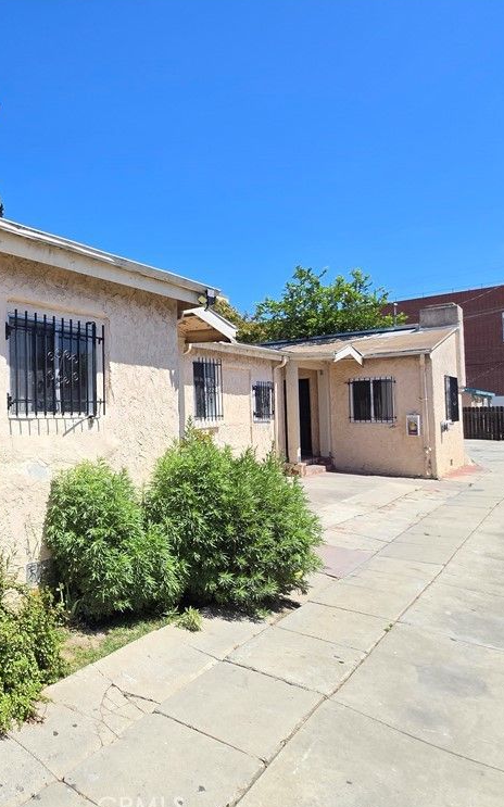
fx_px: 418
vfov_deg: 88.0
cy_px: 405
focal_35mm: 19
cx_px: -28
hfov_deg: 48.0
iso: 50
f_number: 2.2
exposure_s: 1/1501
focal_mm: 2.2
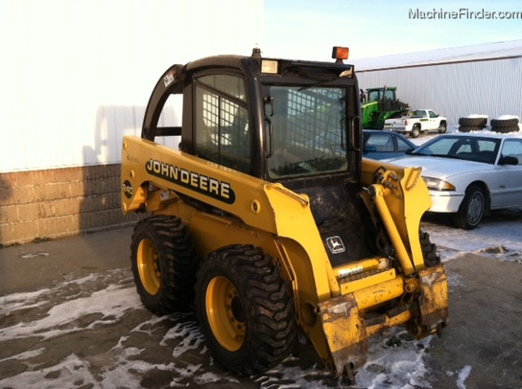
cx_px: 261
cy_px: 194
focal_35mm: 35
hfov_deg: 52.7
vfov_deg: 40.6
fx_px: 527
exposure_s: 1/229
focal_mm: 3.85
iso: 80
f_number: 2.8
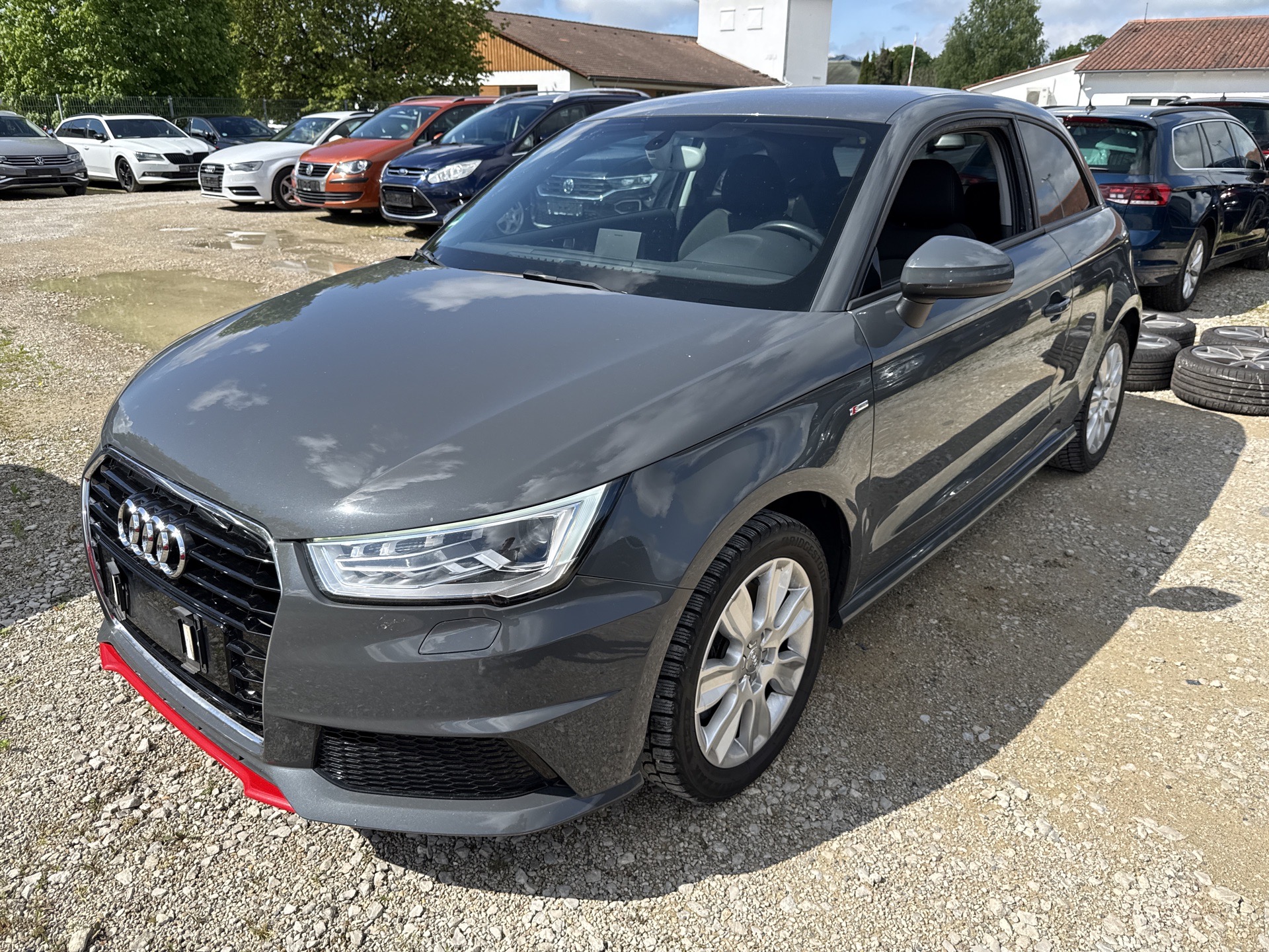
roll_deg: +0.6
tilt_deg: -21.2
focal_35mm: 24
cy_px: 476
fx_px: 880
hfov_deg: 71.6
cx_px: 634
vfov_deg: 56.8
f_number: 1.78
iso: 80
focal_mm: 6.76
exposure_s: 1/3145
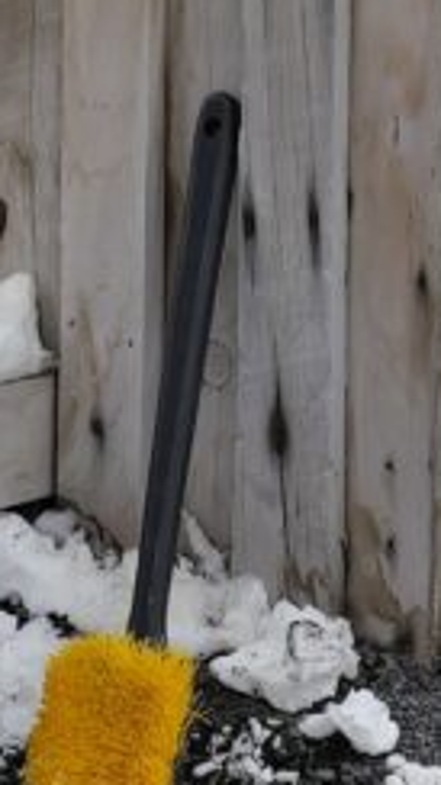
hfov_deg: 2.6
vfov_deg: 4.4
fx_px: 9826
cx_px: 71
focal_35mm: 472
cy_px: -1493
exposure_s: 1/250
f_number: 4
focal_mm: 43
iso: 100
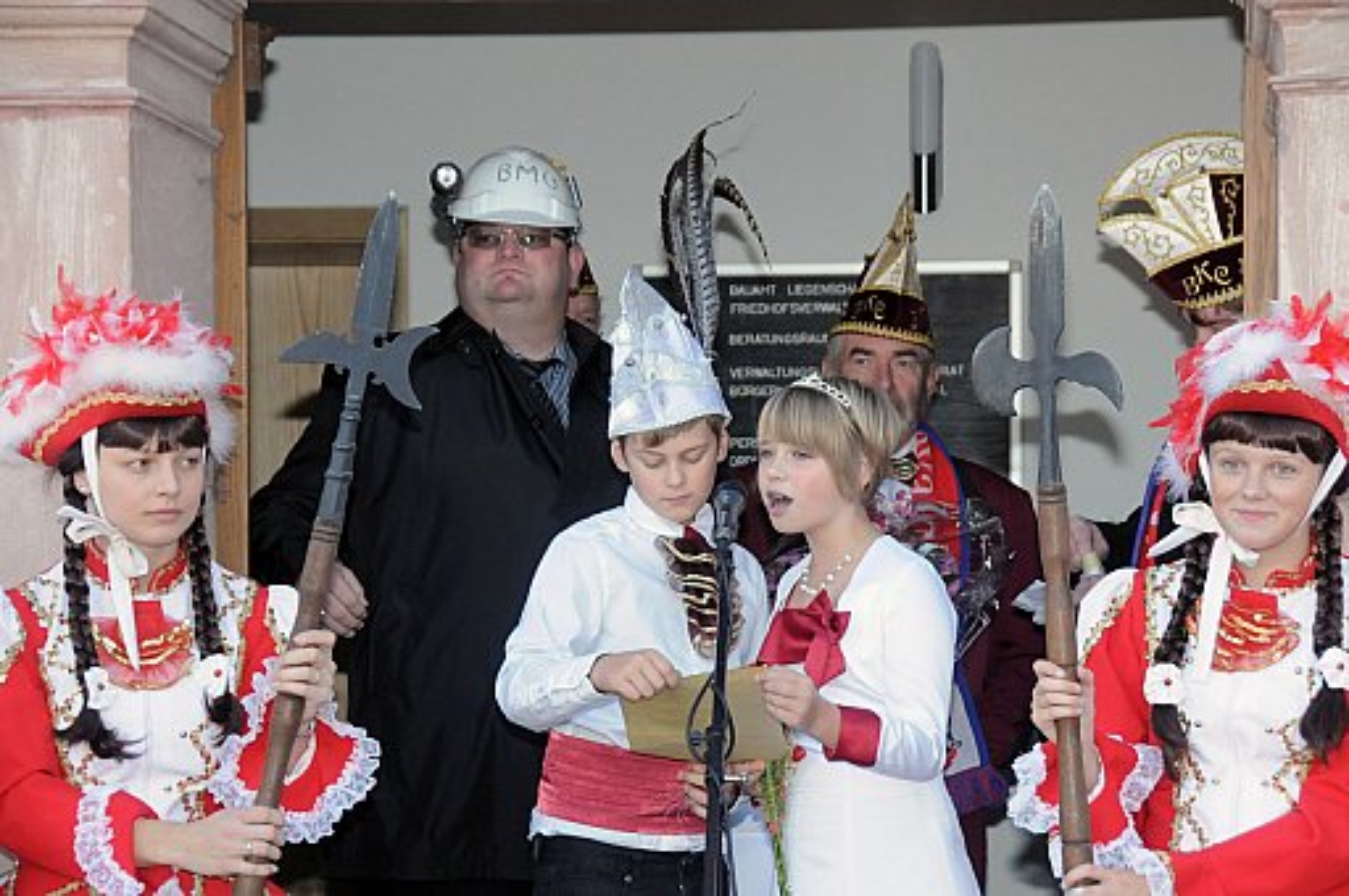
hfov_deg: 15.2
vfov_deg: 10.1
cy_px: 448
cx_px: 674
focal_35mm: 135
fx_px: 5052
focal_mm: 90
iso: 800
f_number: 7.1
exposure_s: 1/200
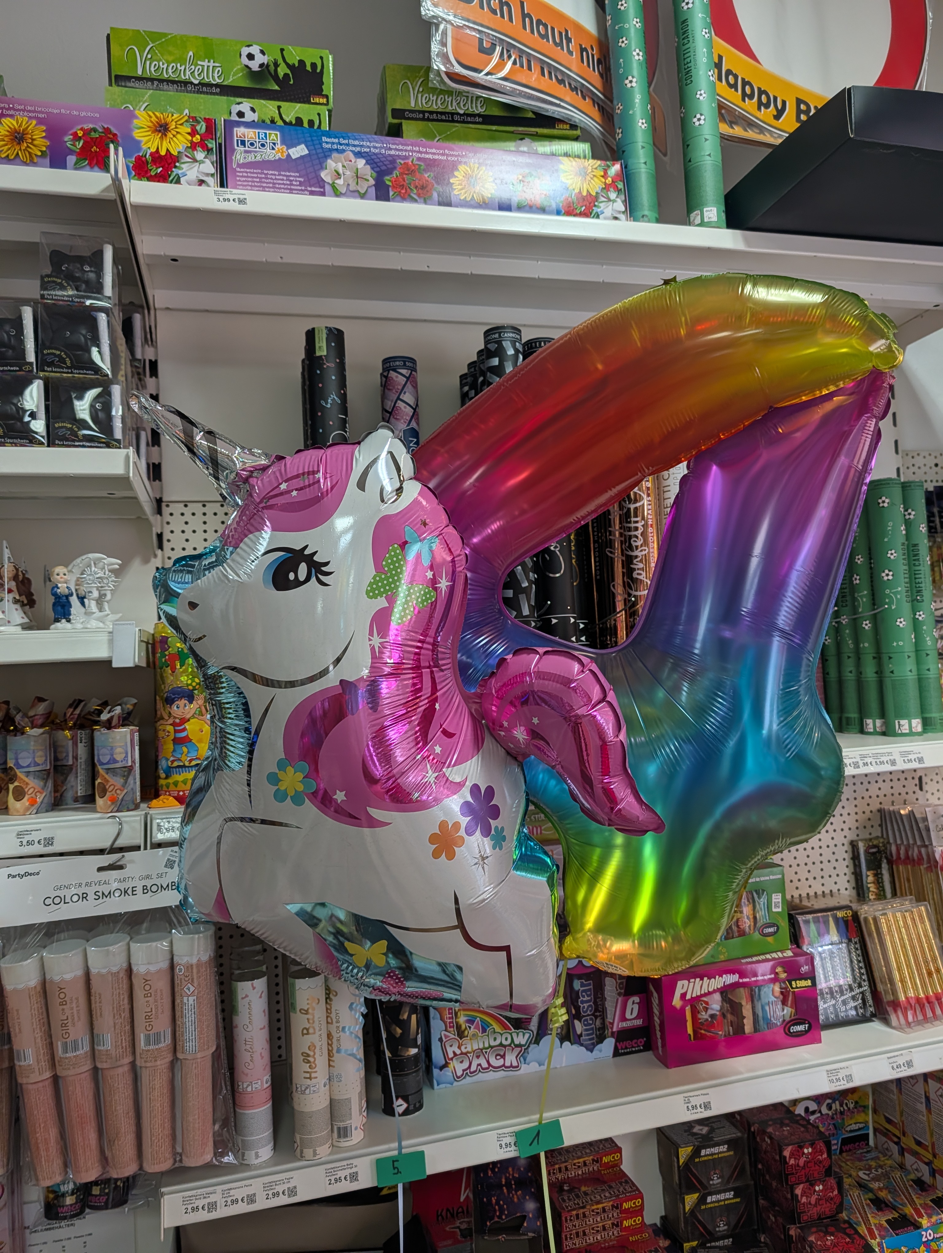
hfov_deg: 56.9
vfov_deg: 71.5
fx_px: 870
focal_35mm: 24
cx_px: 472
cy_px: 626
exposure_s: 1/100
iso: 38
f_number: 1.68
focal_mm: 6.9
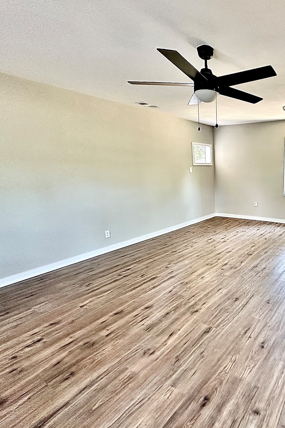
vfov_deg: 84.0
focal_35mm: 20
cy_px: 214
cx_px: 245
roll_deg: +1.3
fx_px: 237
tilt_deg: -9.0
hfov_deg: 55.5
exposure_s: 1/60
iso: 320
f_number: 2.2
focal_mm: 2.22
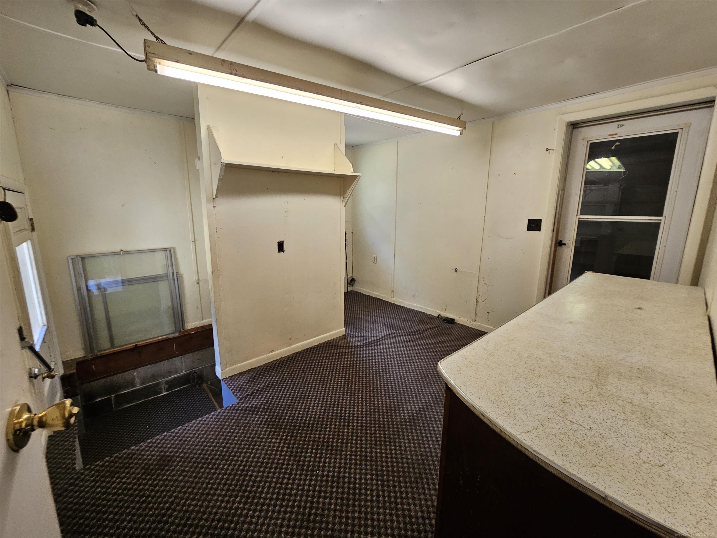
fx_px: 269
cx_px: 358
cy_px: 269
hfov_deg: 106.2
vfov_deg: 89.9
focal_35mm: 13
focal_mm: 2.2
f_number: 2.2
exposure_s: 1/60
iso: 160
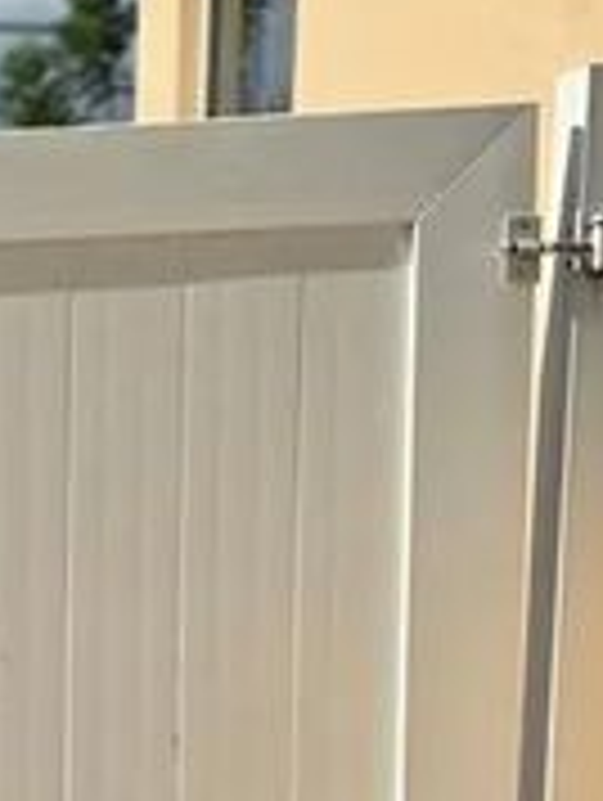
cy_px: 709
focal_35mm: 110
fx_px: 2549
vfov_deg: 17.6
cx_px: -598
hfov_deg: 12.0
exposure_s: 1/1238
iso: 12
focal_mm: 6.3
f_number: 1.7
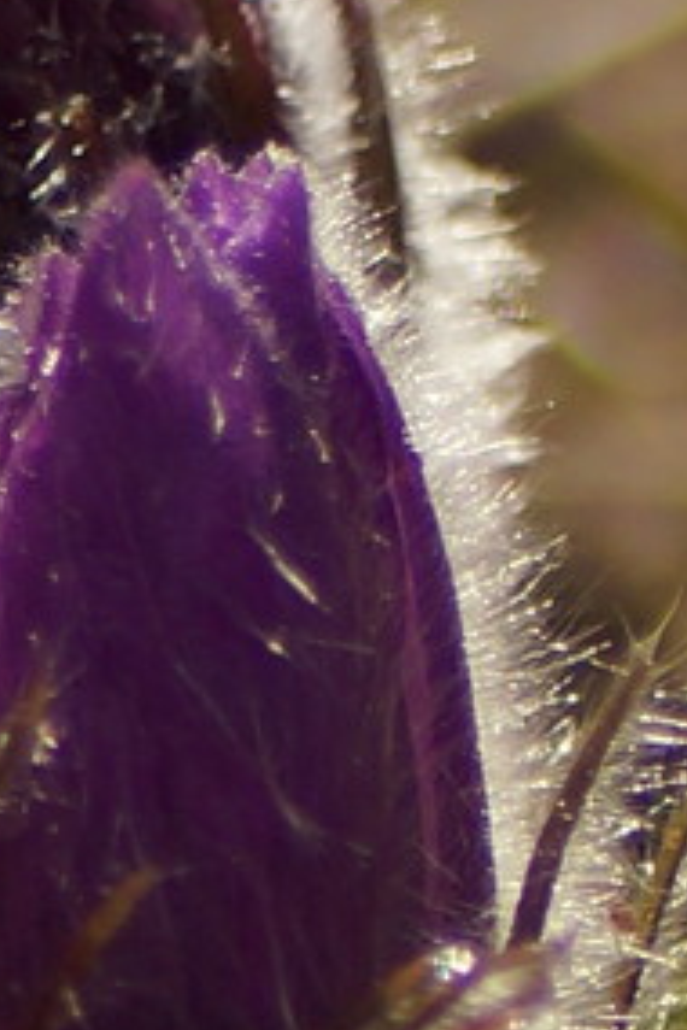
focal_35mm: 1282
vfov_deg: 1.6
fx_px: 36694
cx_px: -687
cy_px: 1552
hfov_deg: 1.1
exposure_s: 1/800
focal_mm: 90
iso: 100
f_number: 2.8
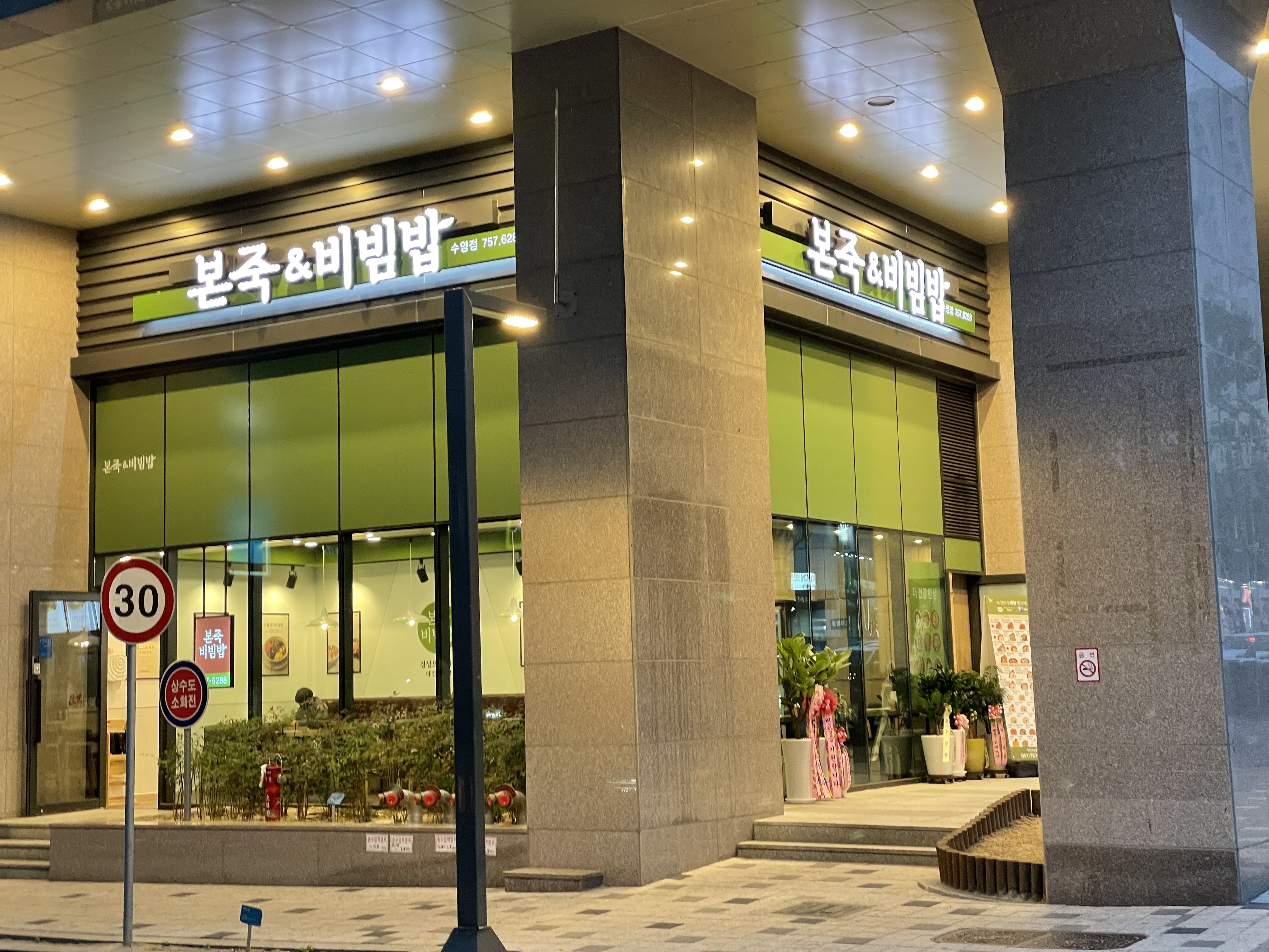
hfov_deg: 36.8
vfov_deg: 28.0
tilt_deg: +8.5
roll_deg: +2.3
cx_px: 634
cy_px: 476
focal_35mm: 52
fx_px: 1906
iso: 200
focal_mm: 6
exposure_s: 1/60
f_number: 2
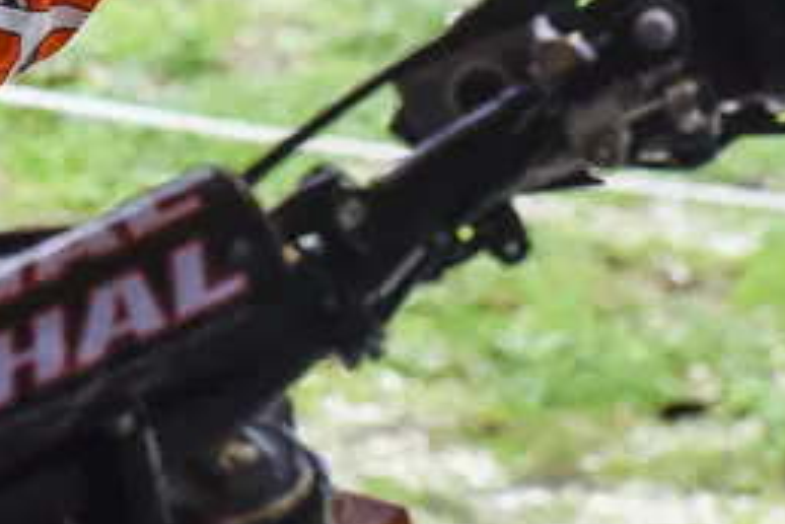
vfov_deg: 4.2
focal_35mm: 326
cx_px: -618
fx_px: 7108
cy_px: -376
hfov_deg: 6.2
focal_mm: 70
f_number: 5.6
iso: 800
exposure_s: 1/500
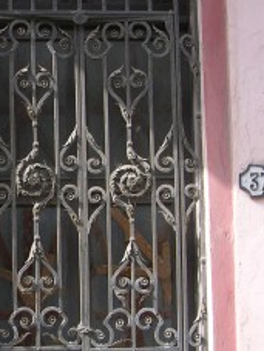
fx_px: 1200
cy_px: 188
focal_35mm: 118
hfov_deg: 12.3
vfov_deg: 16.7
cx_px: -42
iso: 50
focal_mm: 8.9
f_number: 4.5
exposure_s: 1/95.9
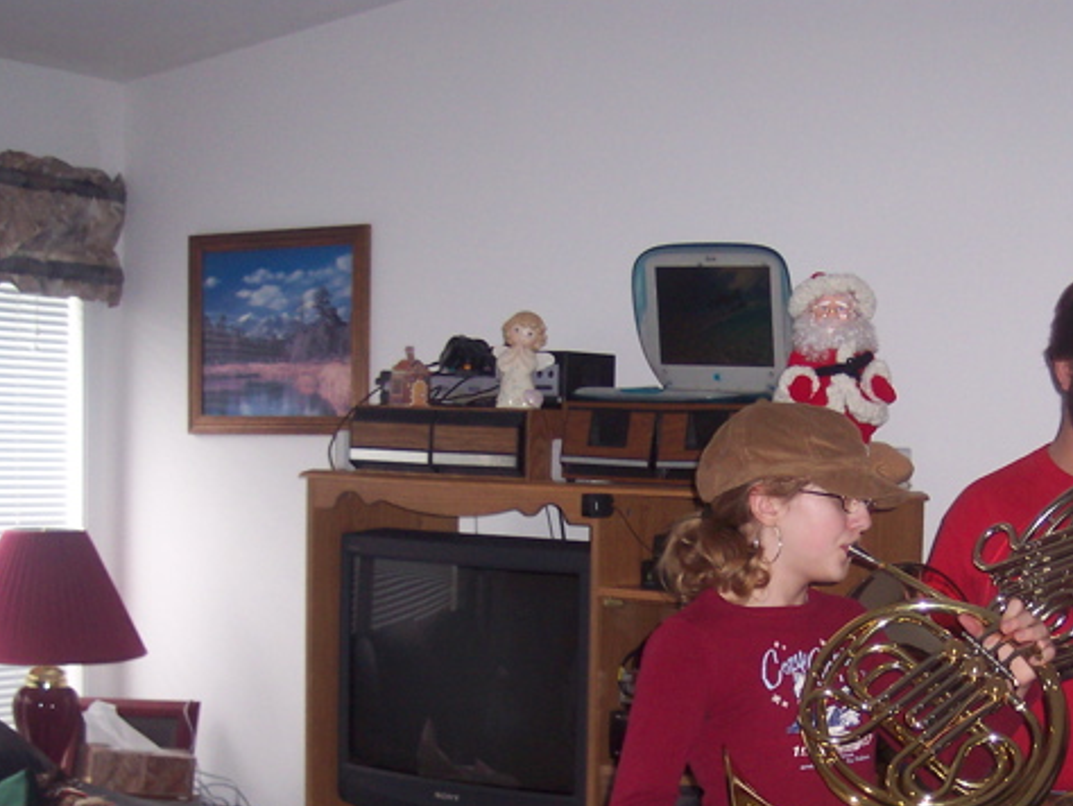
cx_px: 766
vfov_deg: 22.6
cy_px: 664
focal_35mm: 64
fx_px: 1985
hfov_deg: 29.9
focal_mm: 8
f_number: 2.8
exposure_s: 1/30
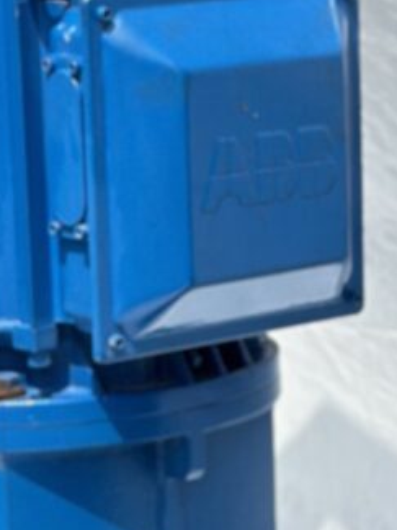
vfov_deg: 9.8
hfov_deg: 7.3
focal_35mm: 202
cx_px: 457
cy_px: 356
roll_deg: +0.3
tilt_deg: -9.7
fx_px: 3089
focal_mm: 6.86
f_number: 1.78
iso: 100
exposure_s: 1/4566
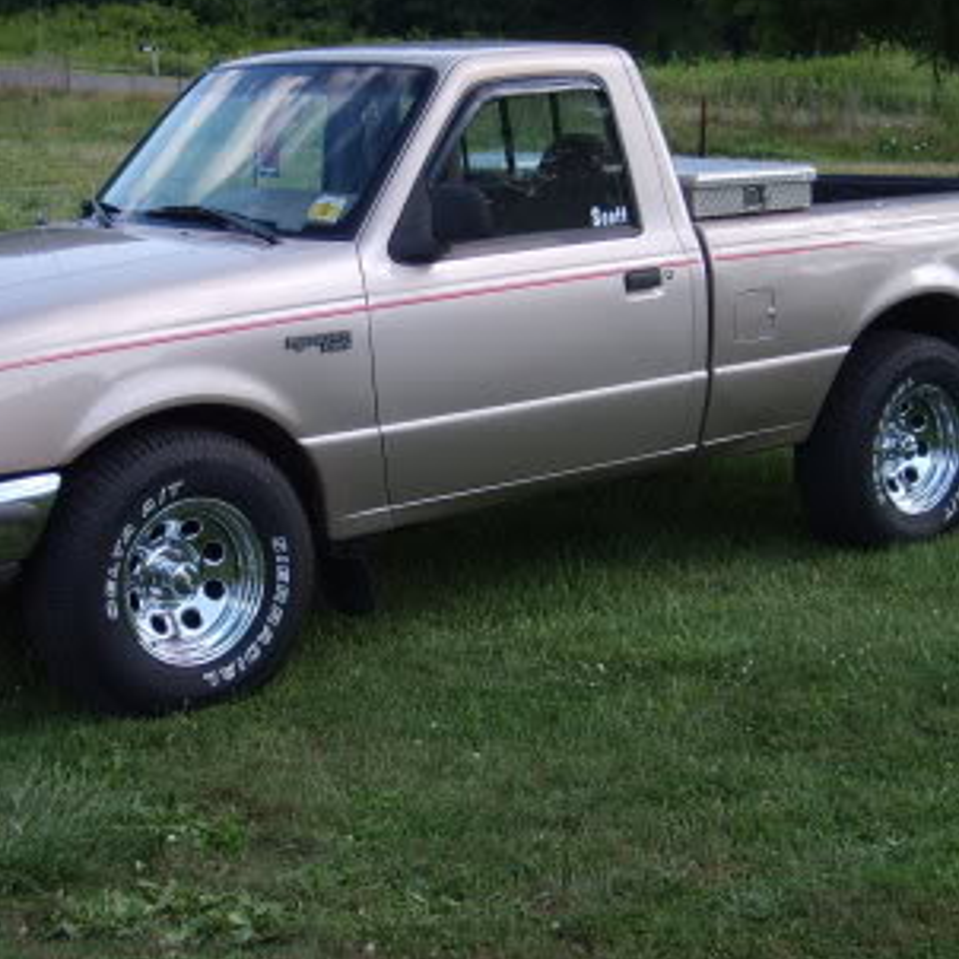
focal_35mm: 67
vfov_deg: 25.7
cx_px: 335
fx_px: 2100
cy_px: 406
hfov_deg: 25.6
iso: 50
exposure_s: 1/350
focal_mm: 7.2
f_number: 3
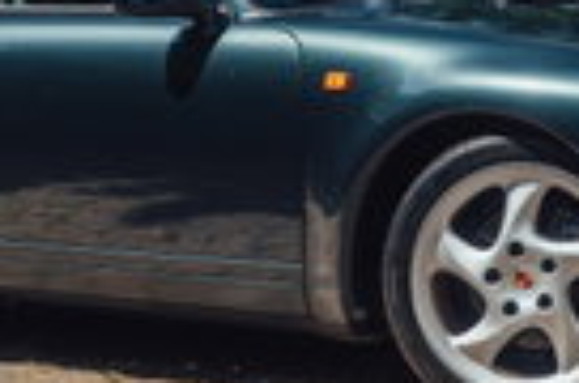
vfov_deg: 6.6
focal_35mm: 204
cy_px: -292
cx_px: 404
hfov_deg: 10.1
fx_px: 3273
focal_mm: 36
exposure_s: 1/100
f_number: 5.6
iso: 80
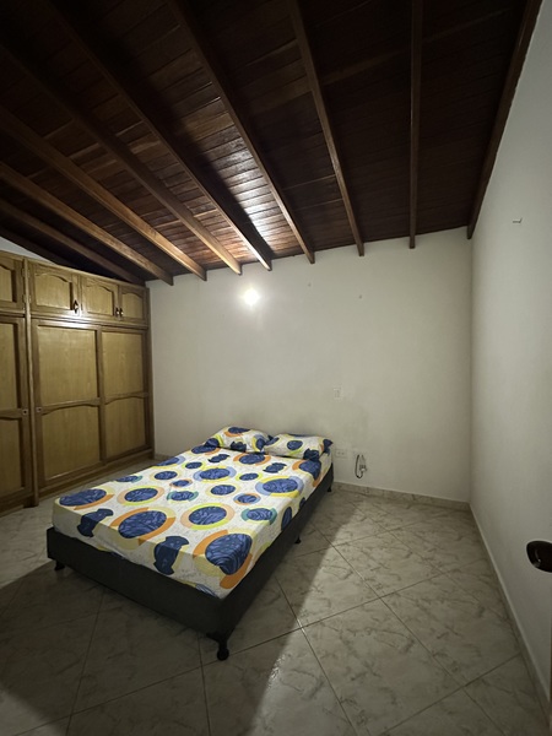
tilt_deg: -2.1
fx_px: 298
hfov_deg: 85.7
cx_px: 276
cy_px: 368
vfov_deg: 102.1
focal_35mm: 14
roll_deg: +0.6
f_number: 2.2
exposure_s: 1/60
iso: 1250
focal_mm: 2.22
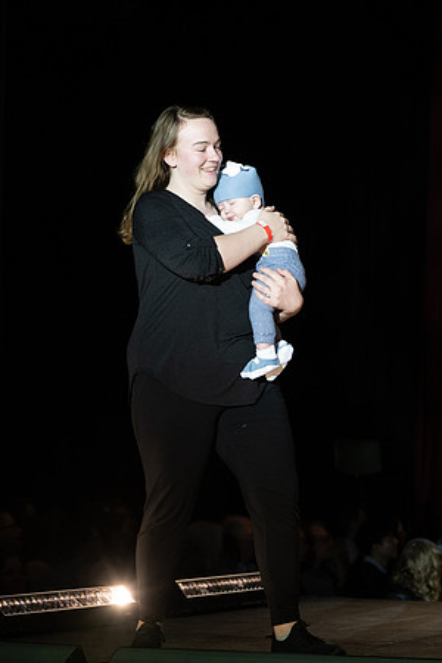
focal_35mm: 153
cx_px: 217
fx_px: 2822
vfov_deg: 13.4
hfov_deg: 9.0
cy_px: 339
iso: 1000
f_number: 5.6
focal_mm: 100
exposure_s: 1/250
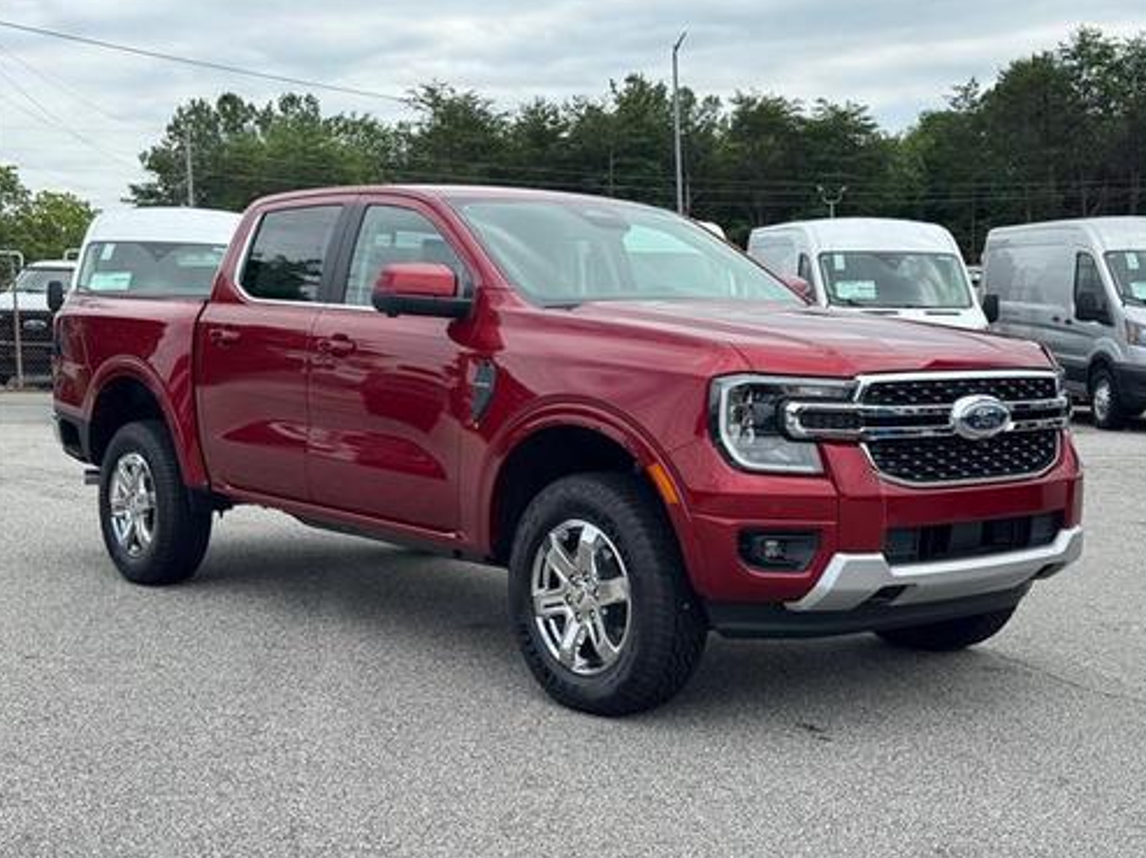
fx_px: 1621
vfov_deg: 29.7
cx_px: 573
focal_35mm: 49
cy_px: 422
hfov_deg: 38.9
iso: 64
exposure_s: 1/2833
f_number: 1.78
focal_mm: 6.76
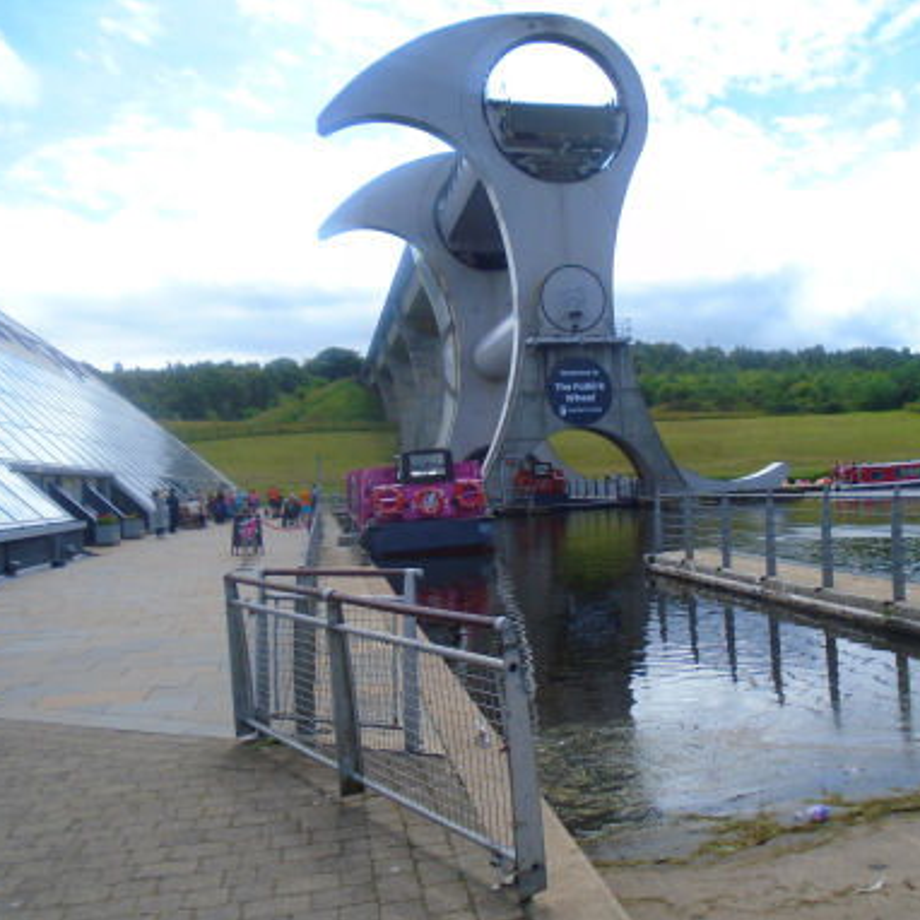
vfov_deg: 52.5
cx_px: 548
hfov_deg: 52.2
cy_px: 462
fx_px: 932
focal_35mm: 31
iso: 100
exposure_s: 1/250
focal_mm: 4.6
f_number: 8
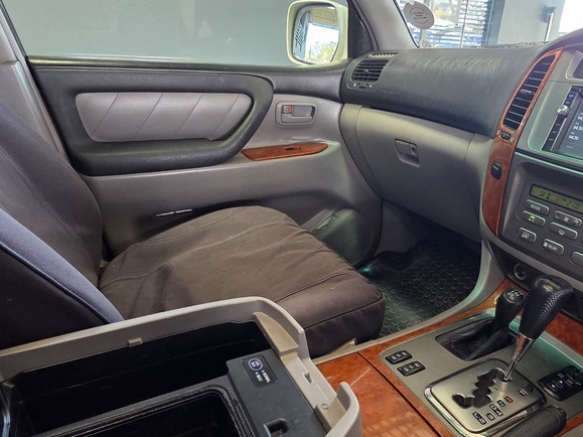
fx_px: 387
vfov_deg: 58.6
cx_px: 342
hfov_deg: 73.3
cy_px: 251
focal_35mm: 23
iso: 320
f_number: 2.2
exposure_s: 1/50
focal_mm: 2.2
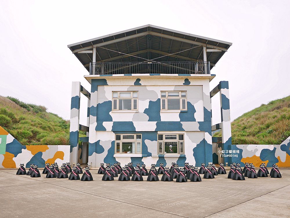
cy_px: 109
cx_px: 145
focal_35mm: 28
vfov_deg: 49.8
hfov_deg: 63.4
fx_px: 235
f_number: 2.8
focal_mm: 14
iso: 200
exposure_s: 1/640
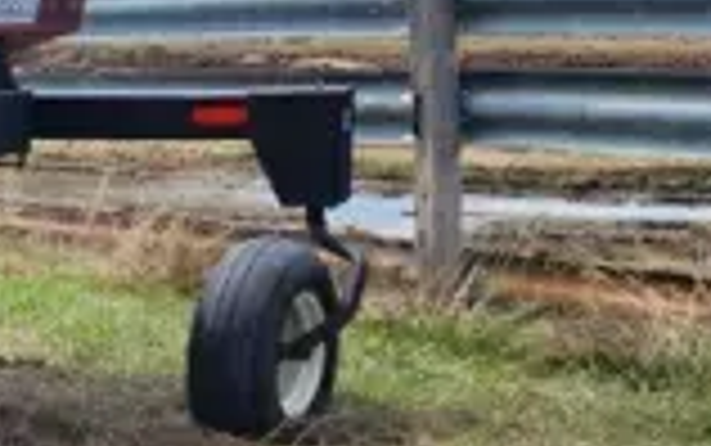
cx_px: -572
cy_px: 302
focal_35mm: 99
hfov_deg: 17.2
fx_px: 1920
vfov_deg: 13.2
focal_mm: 6.4
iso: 12
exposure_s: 1/907
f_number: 1.8
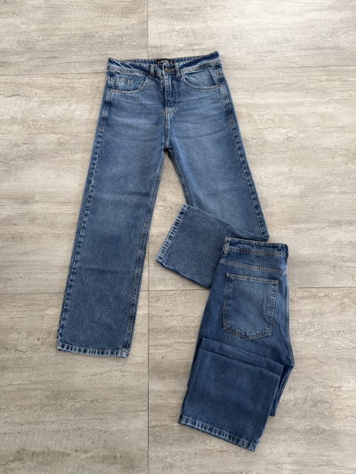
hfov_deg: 44.2
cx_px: 178
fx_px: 439
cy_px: 237
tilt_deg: -75.3
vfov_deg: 56.8
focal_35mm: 32
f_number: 1.78
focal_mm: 6.76
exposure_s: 1/60
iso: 200
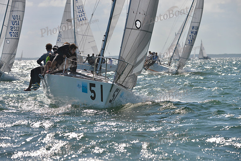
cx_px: 120
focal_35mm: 200
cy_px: 80
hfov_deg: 10.3
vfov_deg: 6.9
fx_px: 1339
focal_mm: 200
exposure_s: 1/2500
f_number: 6.3
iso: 280
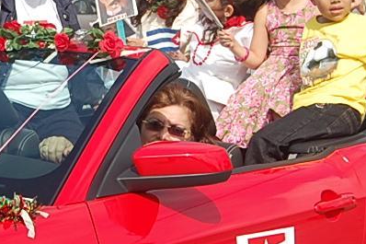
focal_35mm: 170
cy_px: 108
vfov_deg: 8.1
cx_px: 40
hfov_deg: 12.0
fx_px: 1728
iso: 200
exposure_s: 1/400
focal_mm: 30
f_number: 10
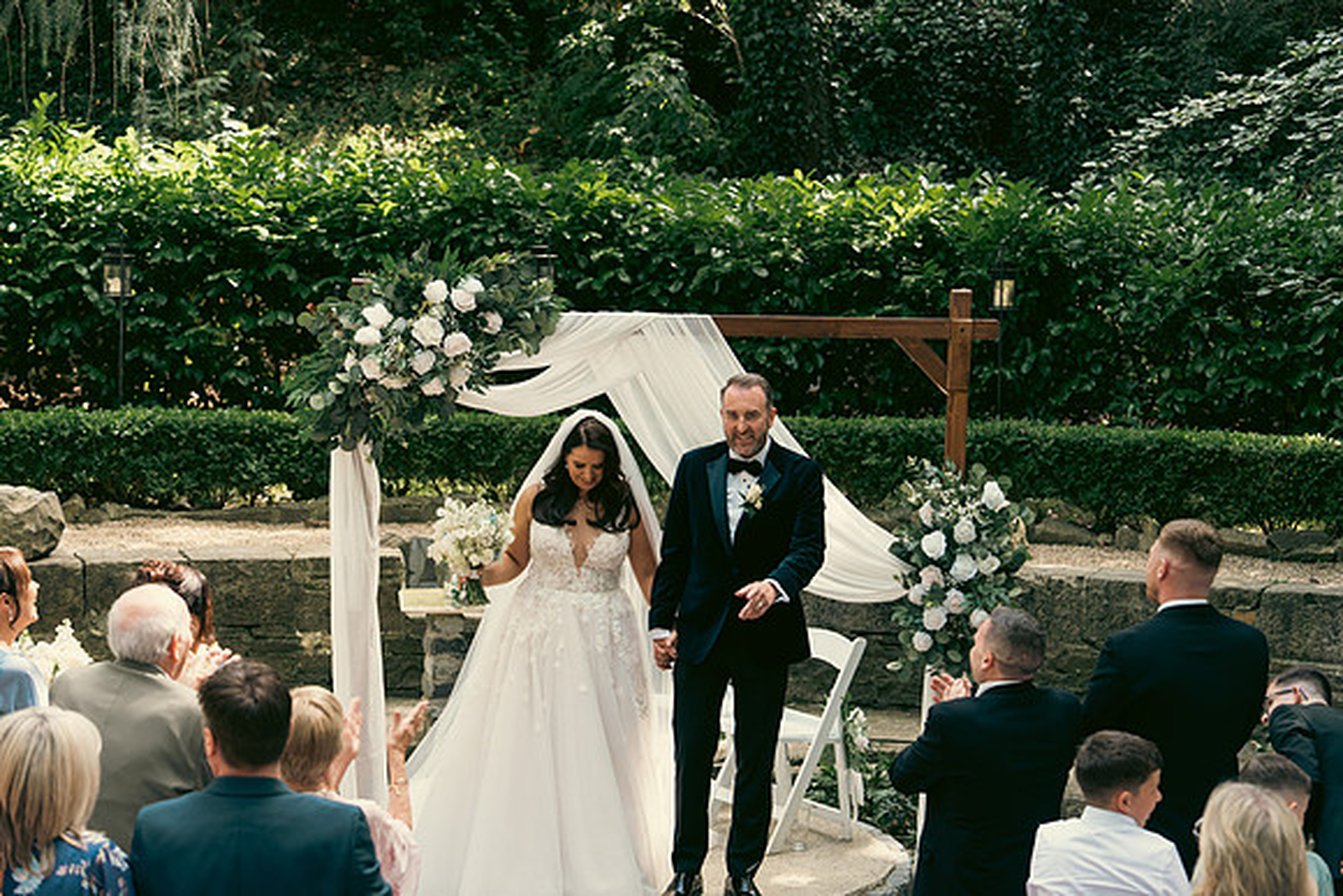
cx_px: 672
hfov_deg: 28.8
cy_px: 448
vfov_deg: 19.5
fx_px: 2612
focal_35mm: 70
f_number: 3.5
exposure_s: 1/200
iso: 400
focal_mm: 70
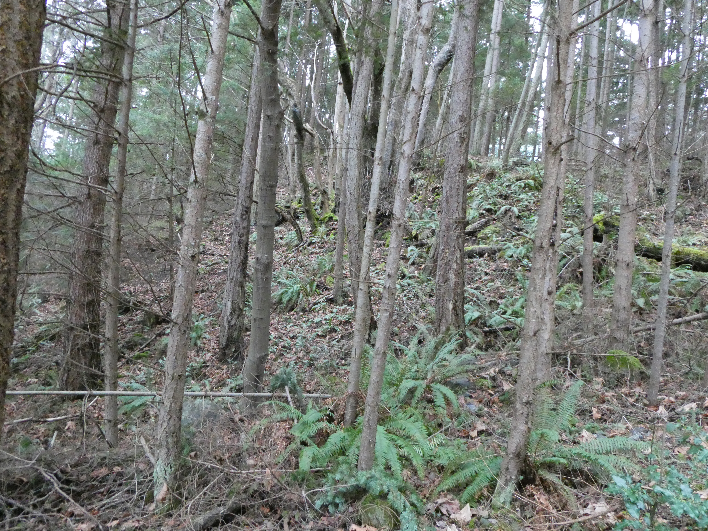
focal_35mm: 24
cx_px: 354
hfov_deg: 71.6
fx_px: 491
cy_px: 266
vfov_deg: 56.8
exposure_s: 1/60
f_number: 3.3
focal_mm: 4.3
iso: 1600
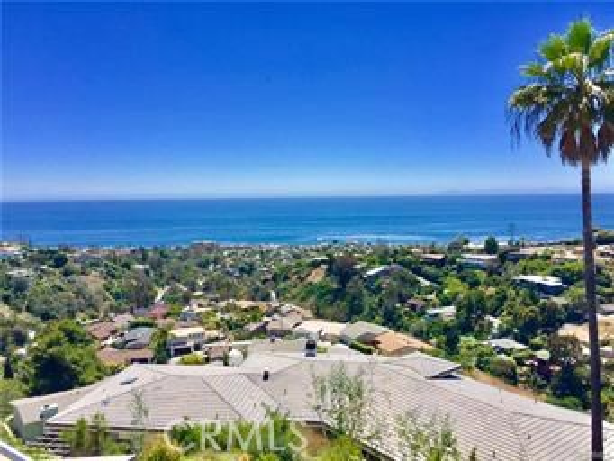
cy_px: 230
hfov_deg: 61.6
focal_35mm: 29
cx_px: 307
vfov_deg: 48.3
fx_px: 515
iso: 32
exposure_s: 1/2639
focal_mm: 4.15
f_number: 2.2
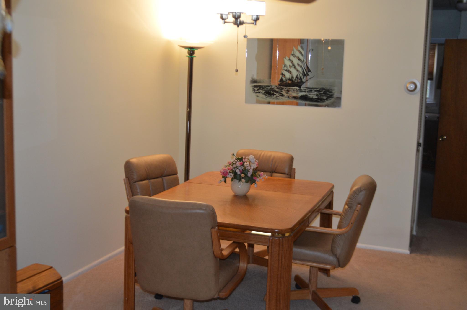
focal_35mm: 45
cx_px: 234
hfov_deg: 43.6
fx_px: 583
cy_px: 155
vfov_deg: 29.8
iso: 560
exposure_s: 1/60
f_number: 4.5
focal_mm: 30
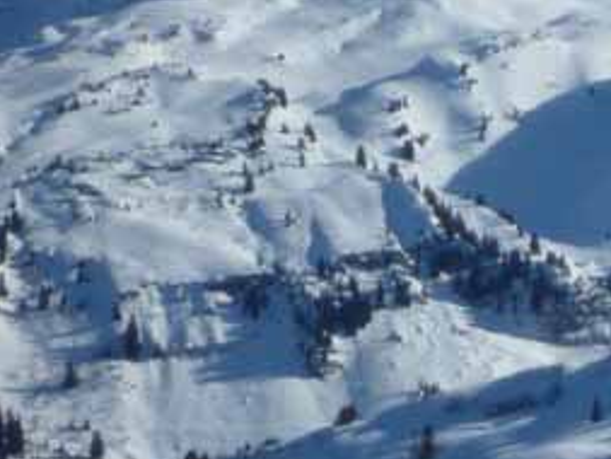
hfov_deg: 5.0
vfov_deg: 3.8
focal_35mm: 395
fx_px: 6975
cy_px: 140
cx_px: 652
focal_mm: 22
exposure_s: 1/640
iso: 80
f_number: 5.9
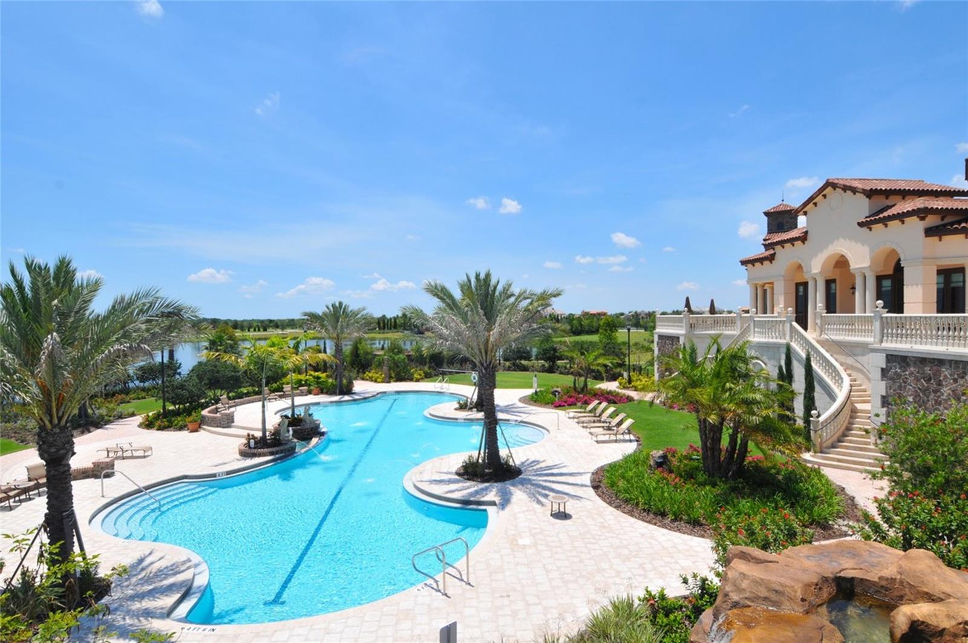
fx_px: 483
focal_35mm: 18
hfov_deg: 90.1
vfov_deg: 67.3
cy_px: 322
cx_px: 484
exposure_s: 1/320
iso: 200
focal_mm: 12
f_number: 11
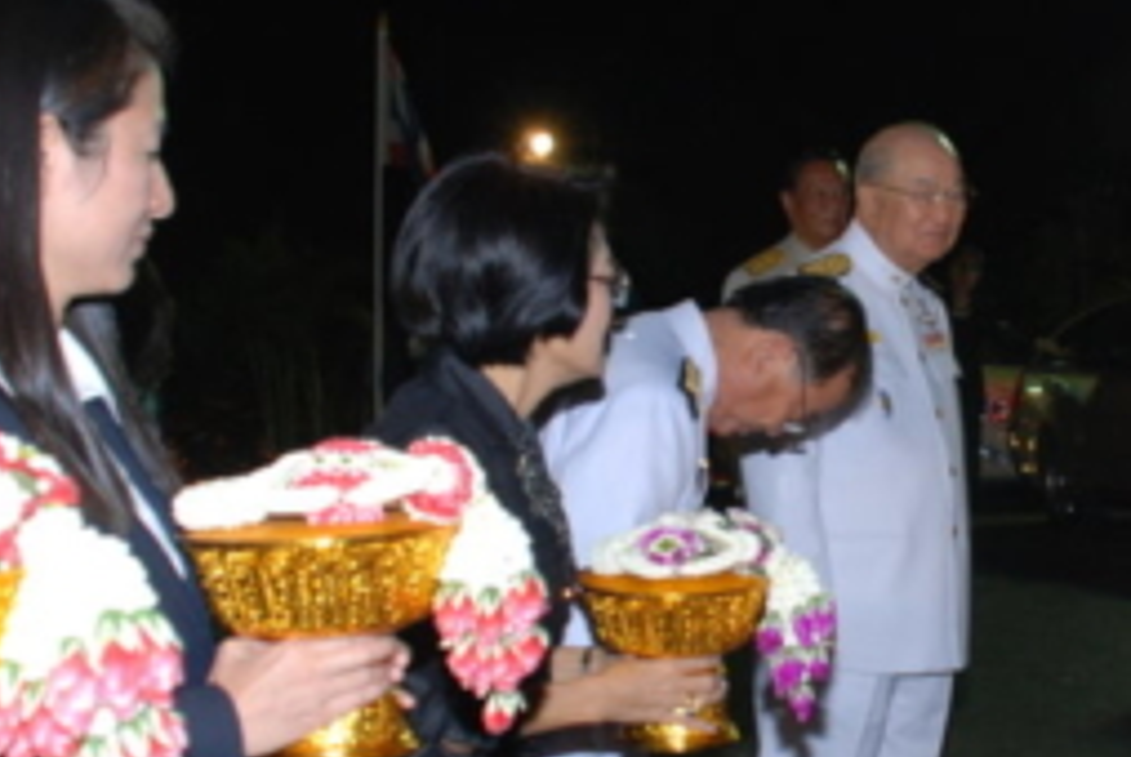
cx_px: 935
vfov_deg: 20.0
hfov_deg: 28.8
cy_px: 454
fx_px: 2139
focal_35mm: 68
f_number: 3.5
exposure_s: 1/50
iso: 400
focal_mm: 18
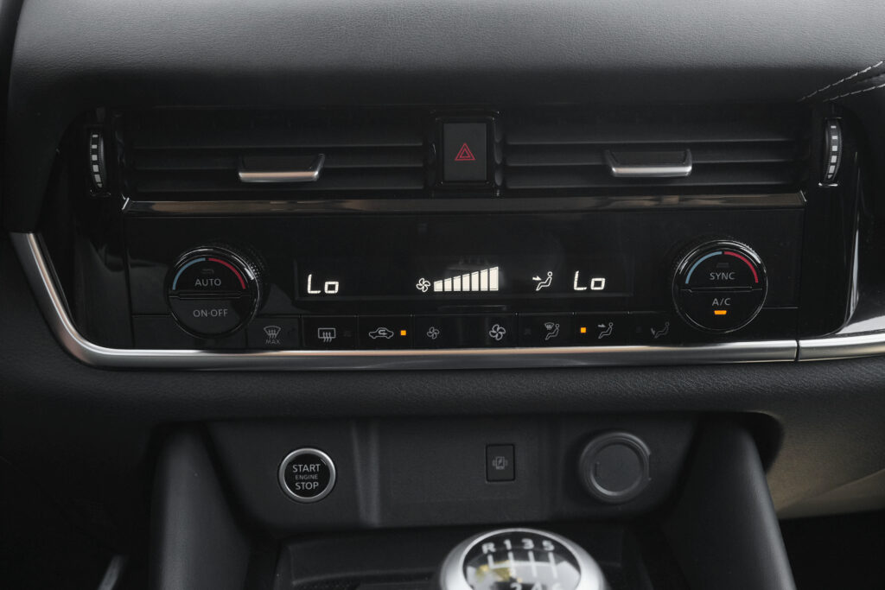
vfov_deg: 35.1
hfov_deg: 50.7
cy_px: 295
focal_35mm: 38
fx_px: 934
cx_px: 442
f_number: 9
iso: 2000
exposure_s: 1/60
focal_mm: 25.6
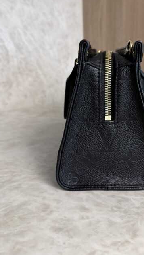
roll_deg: +0.2
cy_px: 105
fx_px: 224
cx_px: 102
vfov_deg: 59.1
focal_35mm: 33
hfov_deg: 35.1
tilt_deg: -11.3
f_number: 1.78
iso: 125
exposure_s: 1/120
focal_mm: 6.76
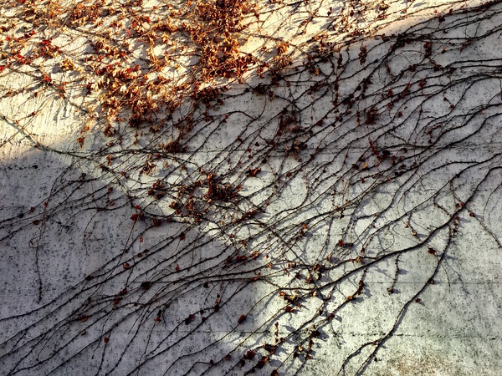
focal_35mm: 29
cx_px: 251
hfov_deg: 61.7
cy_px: 188
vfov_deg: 48.2
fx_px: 421
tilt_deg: +25.2
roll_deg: -1.7
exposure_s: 1/523
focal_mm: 4.15
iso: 25
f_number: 2.2
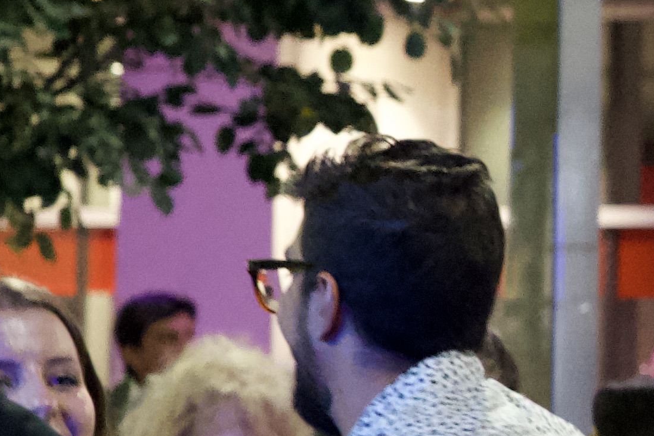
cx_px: 1430
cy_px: 292
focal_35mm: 383
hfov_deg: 5.3
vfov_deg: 3.6
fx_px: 6956
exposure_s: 1/80
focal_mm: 70
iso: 12800
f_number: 5.6
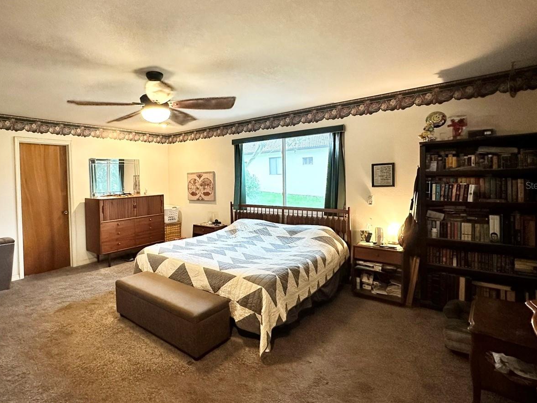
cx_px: 205
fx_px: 295
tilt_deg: -0.4
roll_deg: +1.1
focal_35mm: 19
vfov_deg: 68.6
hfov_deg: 83.2
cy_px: 185
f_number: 2.2
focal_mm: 2.22
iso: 500
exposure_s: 1/60
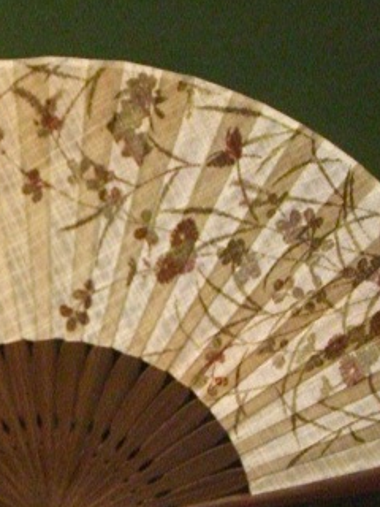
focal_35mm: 76
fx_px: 1112
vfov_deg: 25.6
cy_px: 295
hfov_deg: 19.1
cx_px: 54
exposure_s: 1/40
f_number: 2.7
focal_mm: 6.2
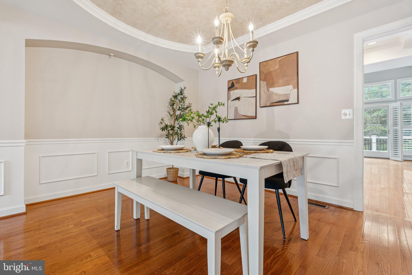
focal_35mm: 16
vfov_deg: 72.0
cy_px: 138
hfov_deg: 95.0
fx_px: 189
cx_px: 206
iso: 200
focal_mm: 16.5
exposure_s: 1/3
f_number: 7.1
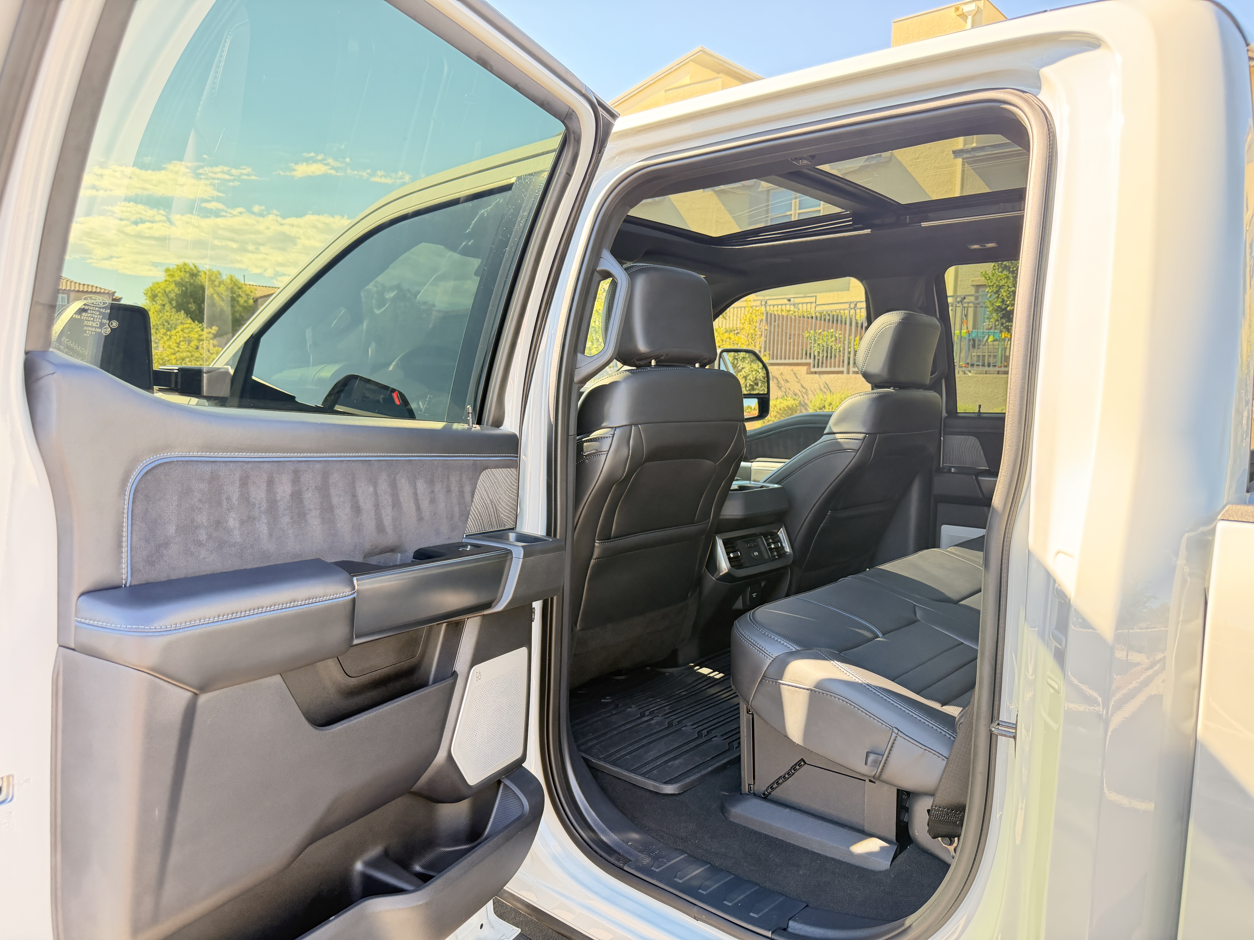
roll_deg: -1.3
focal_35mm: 24
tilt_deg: -5.0
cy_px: 470
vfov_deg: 56.8
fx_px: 869
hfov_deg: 71.6
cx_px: 627
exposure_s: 1/192
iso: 200
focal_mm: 6.76
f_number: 1.78
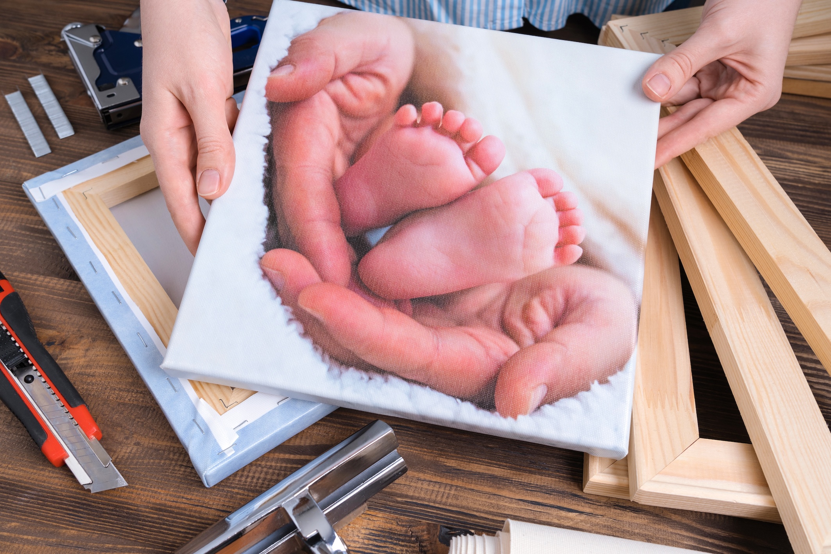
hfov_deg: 55.8
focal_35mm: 34
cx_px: 416
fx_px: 785
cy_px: 277
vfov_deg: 38.9
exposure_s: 1/160
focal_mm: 34
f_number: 8
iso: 200
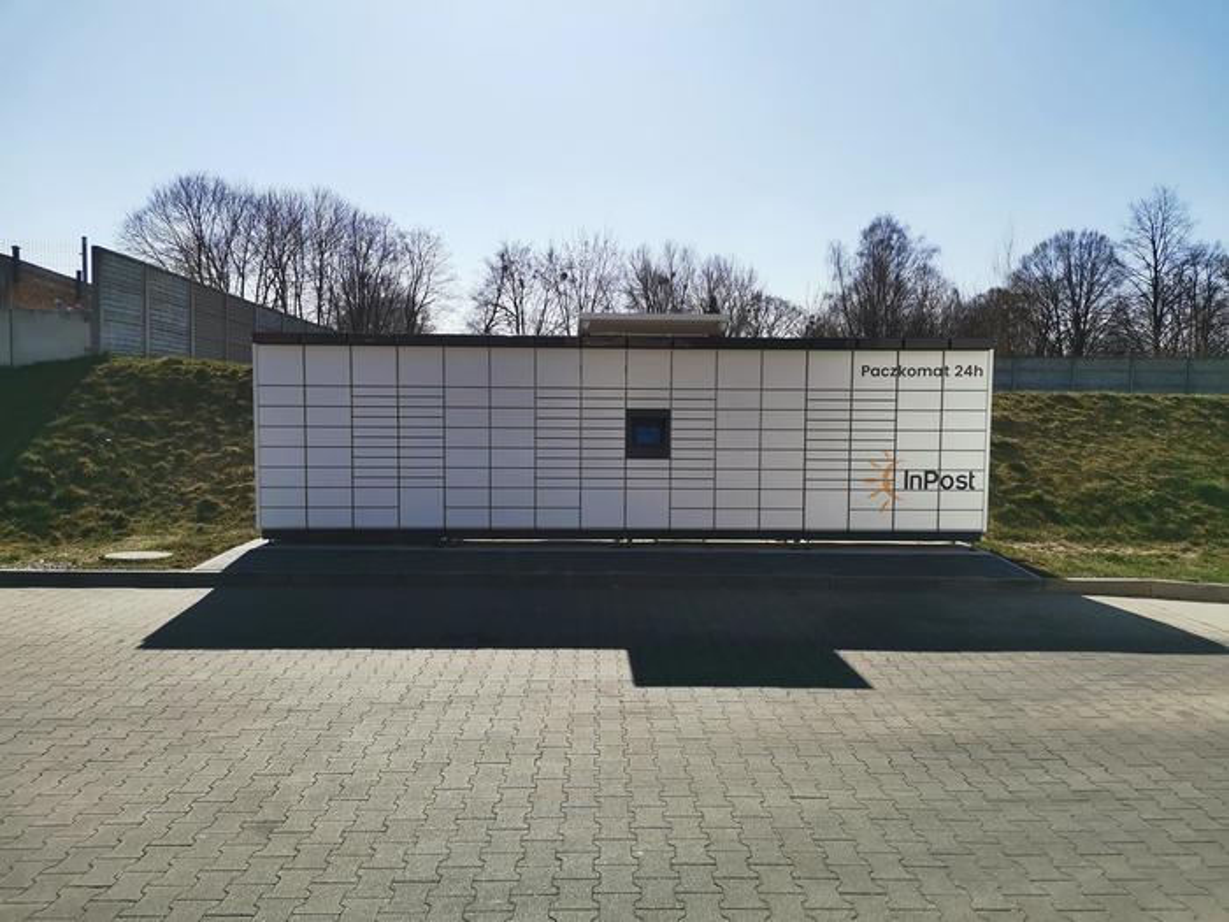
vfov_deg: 53.1
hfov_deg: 67.3
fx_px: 923
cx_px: 614
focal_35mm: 26
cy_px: 461
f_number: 1.8
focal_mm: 4.75
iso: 50
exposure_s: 1/2364
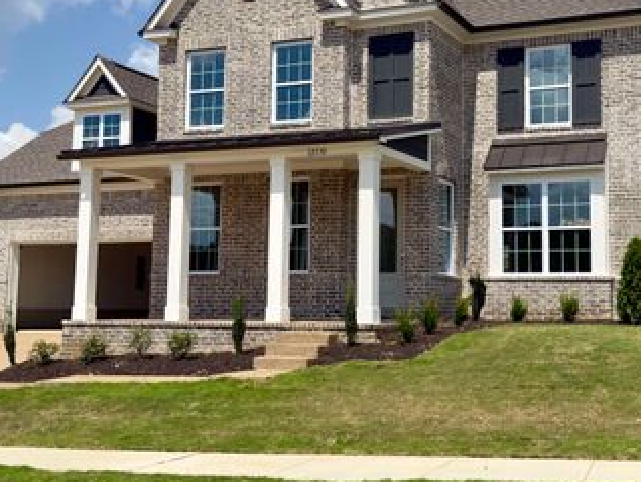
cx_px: 397
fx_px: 1019
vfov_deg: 26.5
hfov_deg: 34.7
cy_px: 195
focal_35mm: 55
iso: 64
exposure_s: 1/7042
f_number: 1.78
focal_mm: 6.76
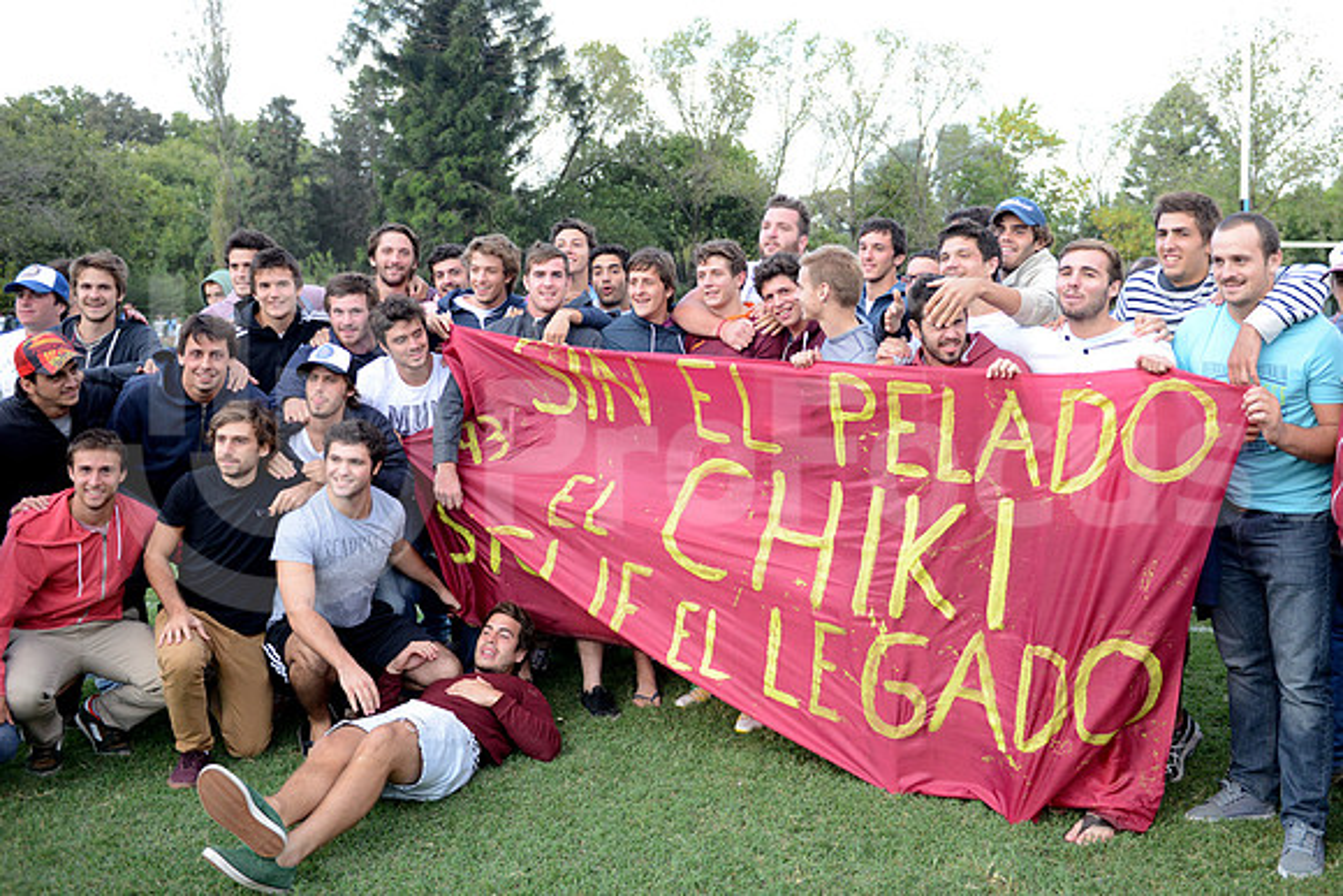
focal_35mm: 31
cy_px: 448
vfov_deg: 42.3
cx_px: 672
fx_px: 1157
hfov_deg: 60.3
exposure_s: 1/1000
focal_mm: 31
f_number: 2.8
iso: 1000
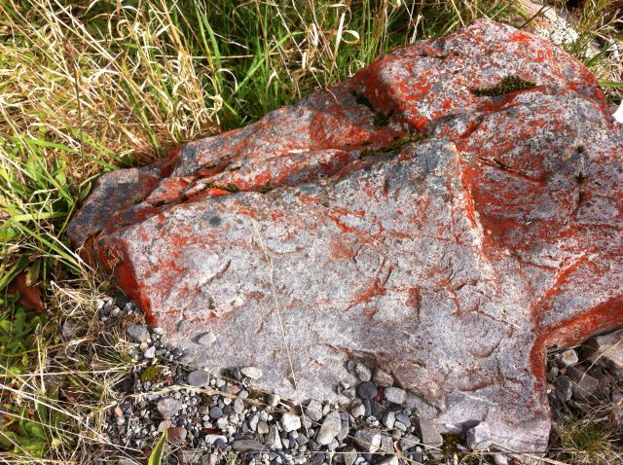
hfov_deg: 52.7
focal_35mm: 35
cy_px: 232
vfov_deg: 40.6
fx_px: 629
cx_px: 312
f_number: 2.8
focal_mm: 3.85
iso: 80
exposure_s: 1/702
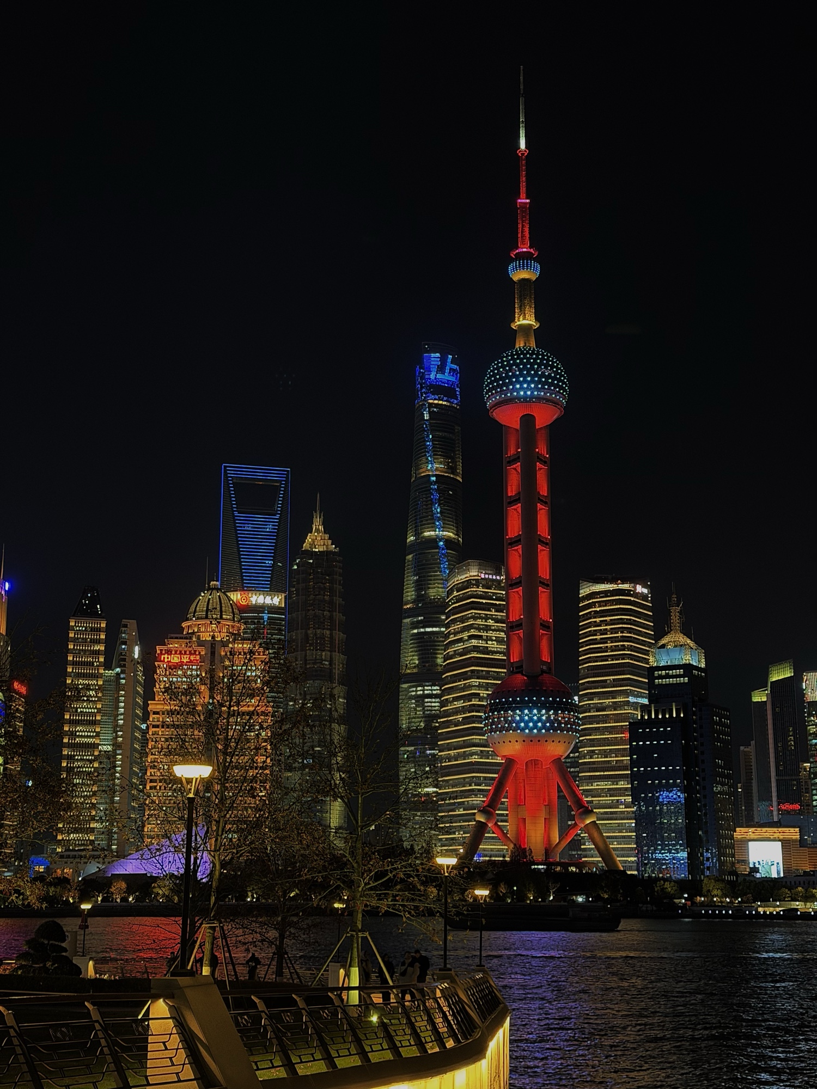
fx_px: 1511
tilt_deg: +12.1
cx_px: 408
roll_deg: +0.0
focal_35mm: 48
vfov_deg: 39.7
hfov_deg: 30.3
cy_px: 544
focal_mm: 6.76
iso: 640
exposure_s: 1/30
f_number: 1.78
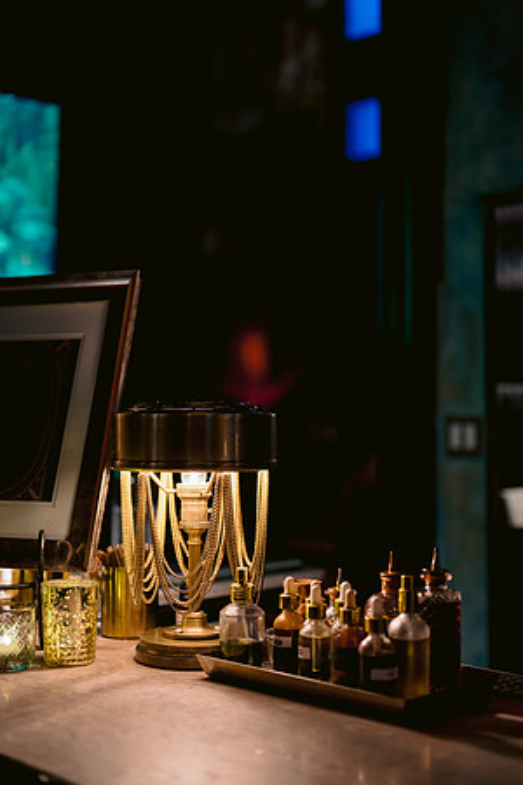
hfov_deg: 27.0
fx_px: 1089
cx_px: 262
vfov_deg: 39.6
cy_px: 392
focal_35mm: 50
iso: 800
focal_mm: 50
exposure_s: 1/40
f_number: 1.8
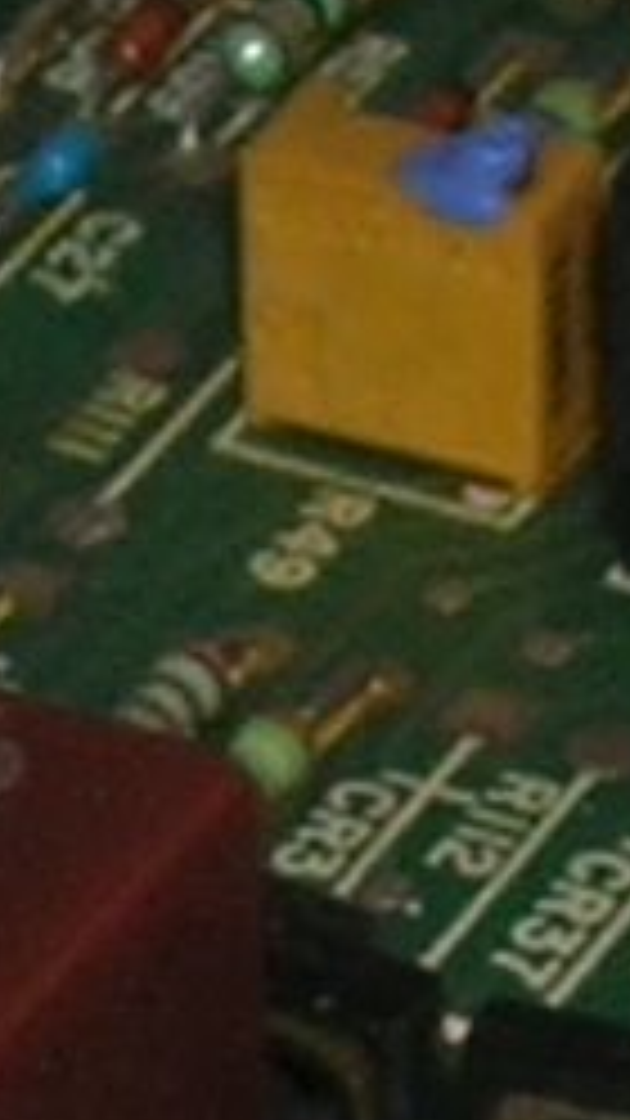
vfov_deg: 6.3
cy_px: 1300
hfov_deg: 3.6
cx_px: 4
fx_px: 10101
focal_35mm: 340
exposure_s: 1/60.1
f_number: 4.9
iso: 50
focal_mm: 5.7
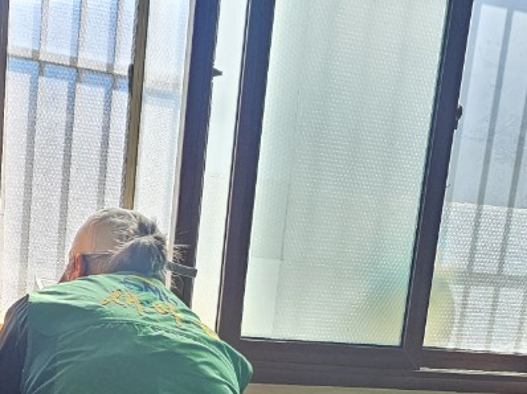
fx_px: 1126
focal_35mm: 74
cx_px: 327
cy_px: 457
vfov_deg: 18.9
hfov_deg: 26.3
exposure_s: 1/207
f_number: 1.7
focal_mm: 6.3
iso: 80
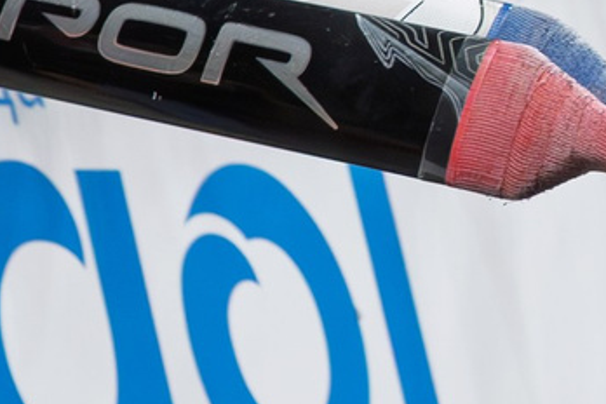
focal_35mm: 257
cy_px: -77
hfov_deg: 7.7
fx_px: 4326
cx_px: 1113
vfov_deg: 5.3
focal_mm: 31.5
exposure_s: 1/250
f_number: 4.5
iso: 2500
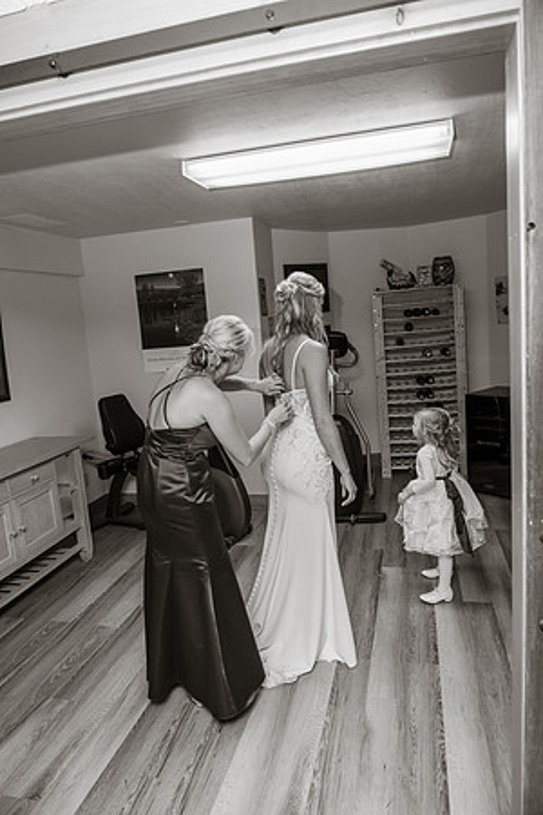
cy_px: 408
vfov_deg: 73.7
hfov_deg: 53.1
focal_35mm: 24
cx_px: 272
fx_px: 543
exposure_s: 1/100
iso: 400
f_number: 4.5
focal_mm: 24
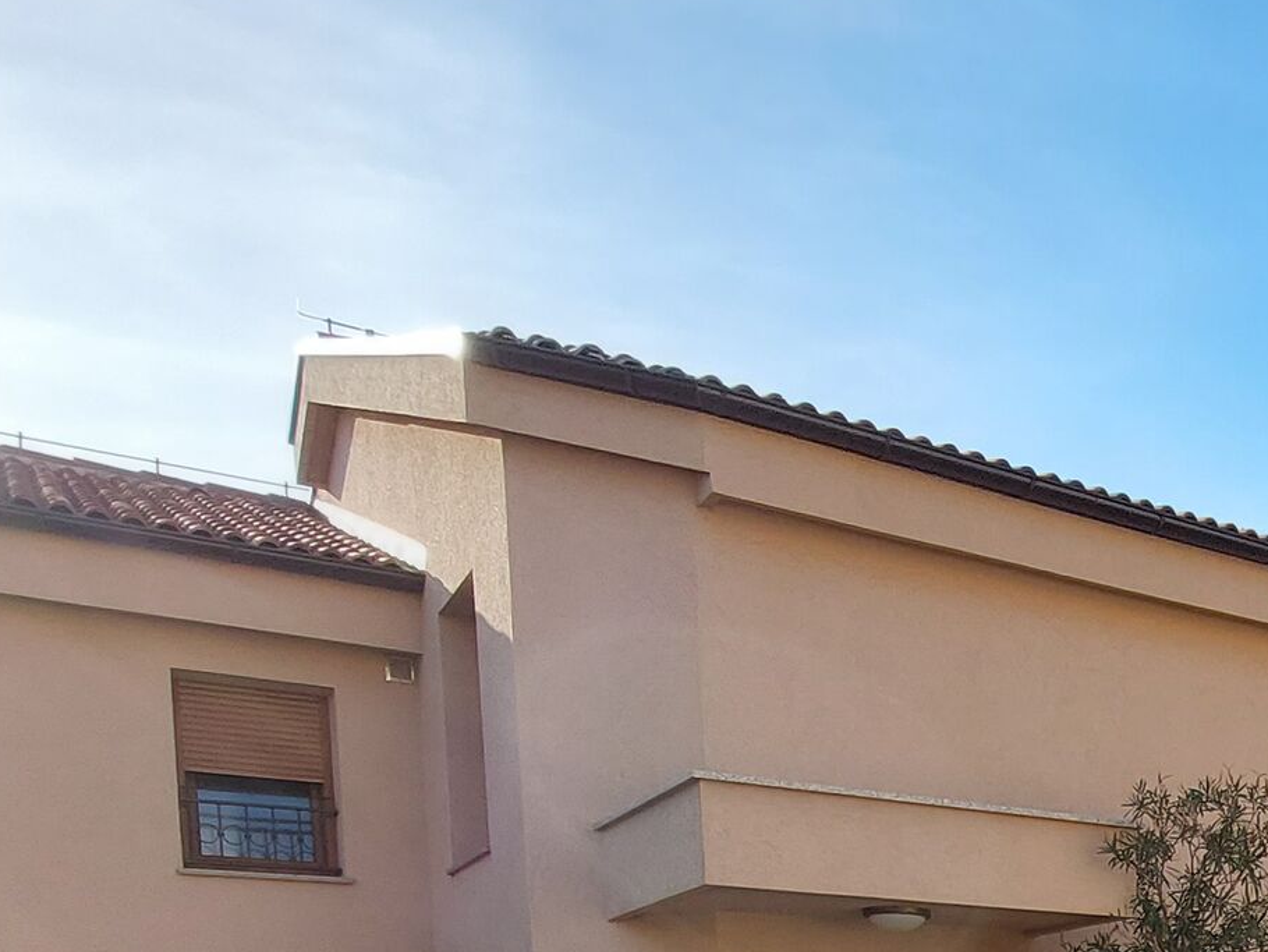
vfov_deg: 29.7
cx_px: 1467
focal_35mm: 40
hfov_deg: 37.3
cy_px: 1200
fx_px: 1466
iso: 50
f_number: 2.2
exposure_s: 1/562
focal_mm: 1.74
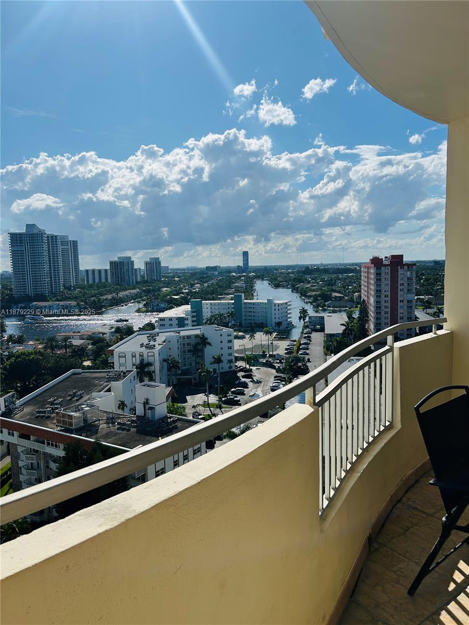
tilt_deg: -5.4
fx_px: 470
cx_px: 234
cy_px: 312
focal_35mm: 26
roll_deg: +1.5
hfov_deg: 53.1
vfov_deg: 67.3
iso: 50
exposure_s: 1/11364
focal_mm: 5.7
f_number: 1.5
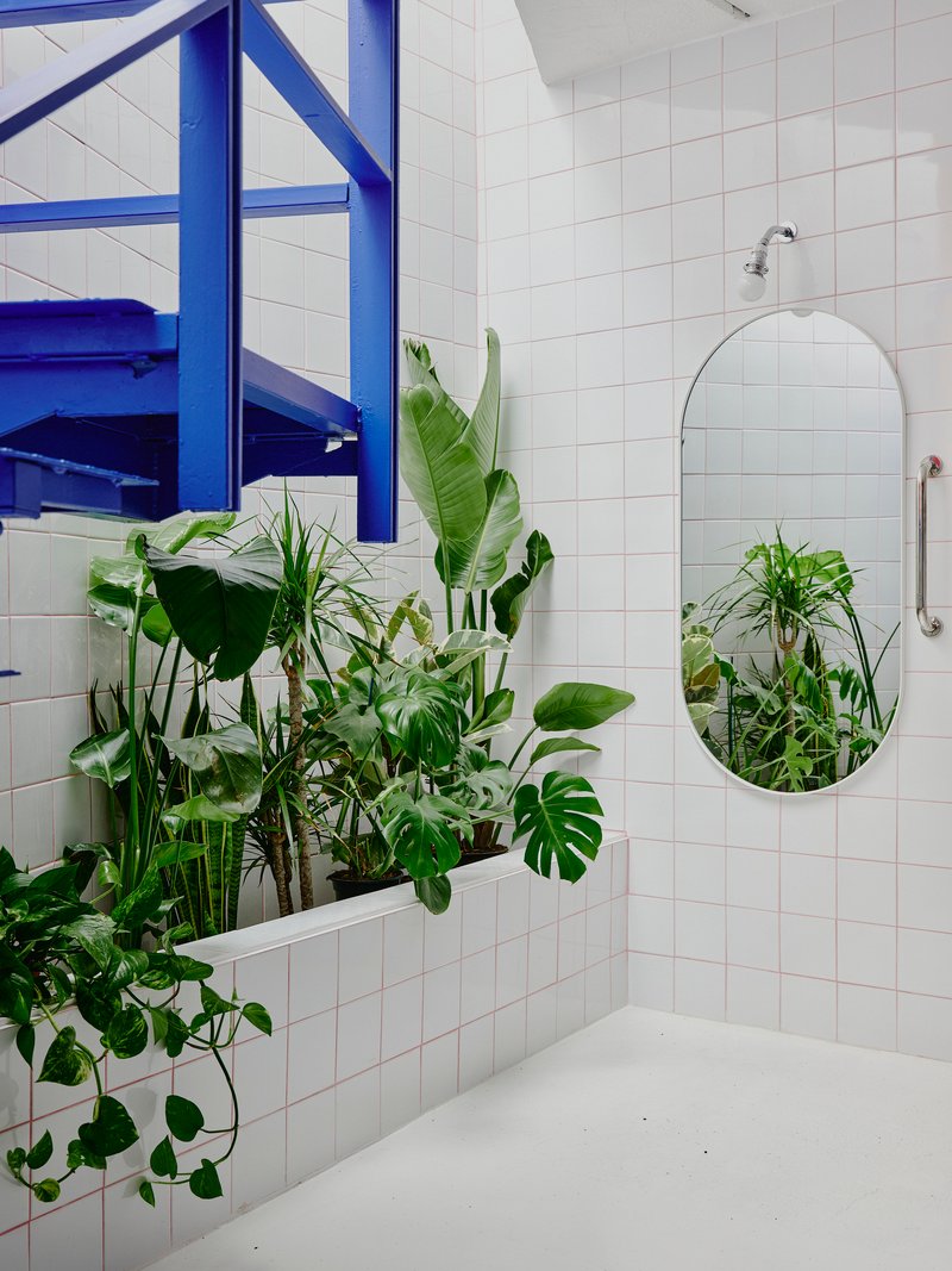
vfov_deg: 46.8
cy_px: 636
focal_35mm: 40
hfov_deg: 36.0
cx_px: 476
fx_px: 1467
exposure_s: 1/3
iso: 200
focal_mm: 50
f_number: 9
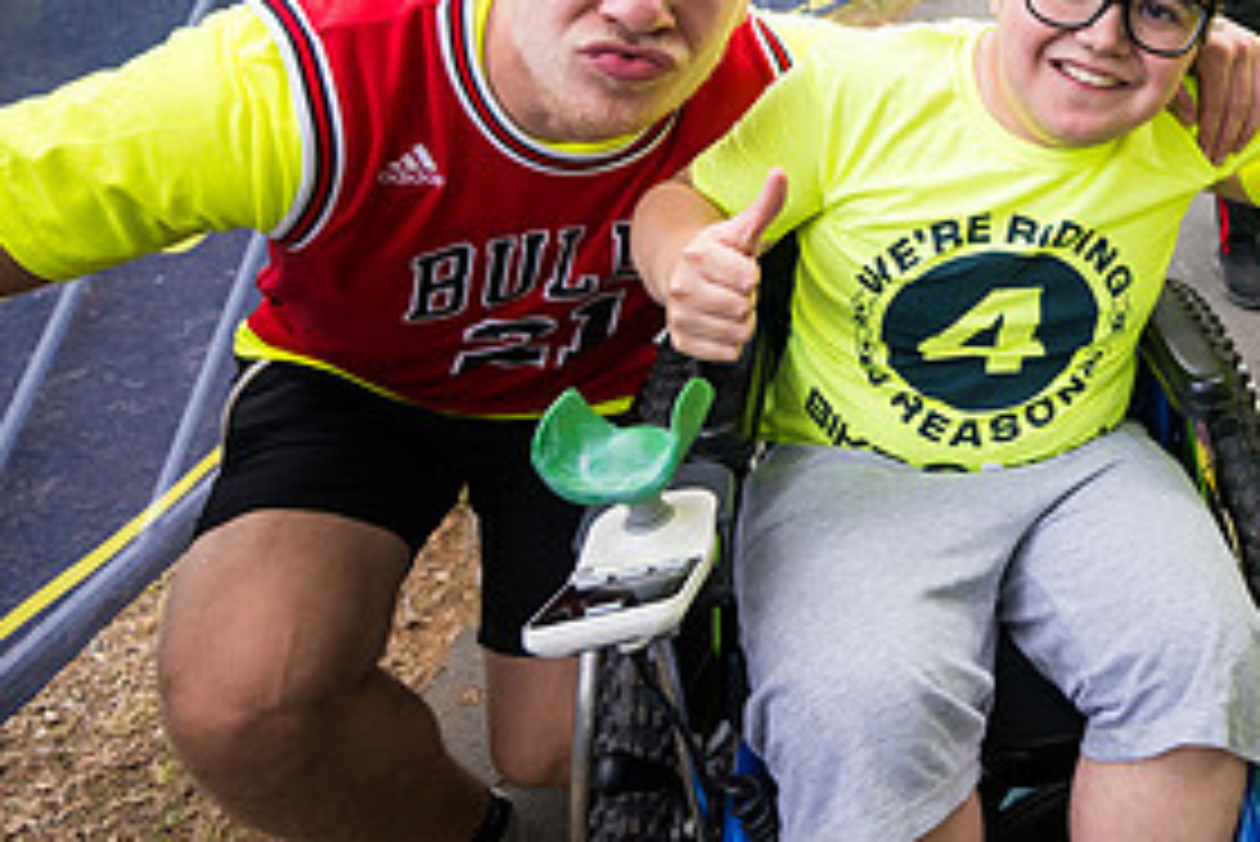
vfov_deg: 42.6
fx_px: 1015
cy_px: 146
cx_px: 1125
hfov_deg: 55.5
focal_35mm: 29
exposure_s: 1/500
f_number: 4
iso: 720
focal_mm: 14
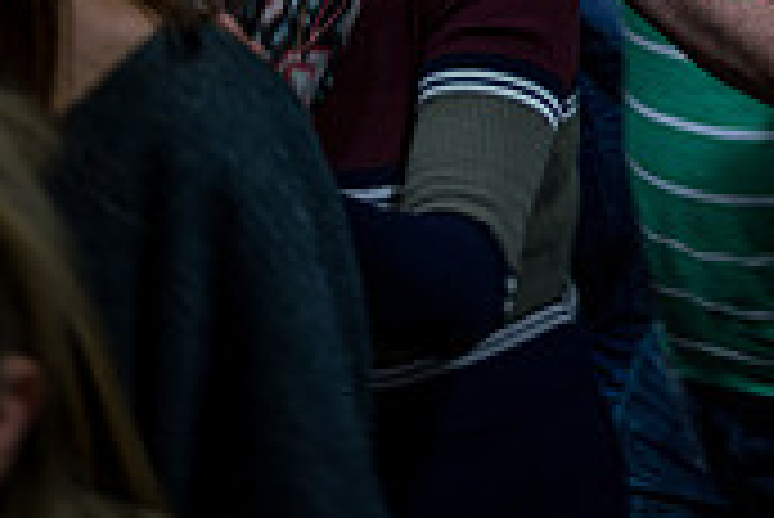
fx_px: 2711
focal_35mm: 126
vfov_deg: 10.4
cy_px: -345
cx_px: 963
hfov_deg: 15.6
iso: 320
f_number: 2.8
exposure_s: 1/40
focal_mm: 37
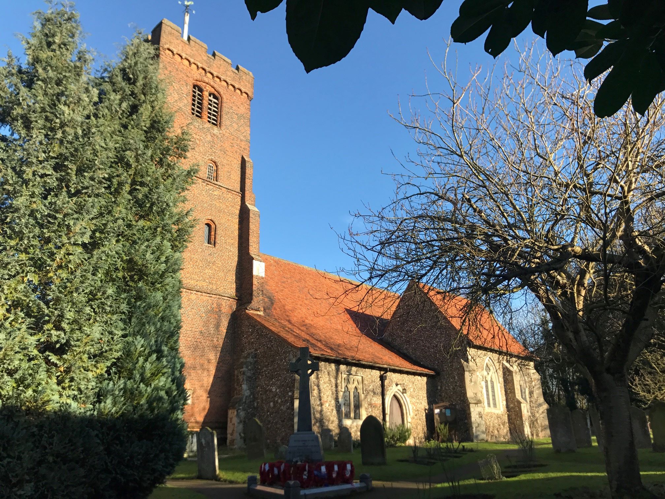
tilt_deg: +20.4
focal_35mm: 28
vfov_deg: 49.7
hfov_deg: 63.4
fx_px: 538
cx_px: 332
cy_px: 250
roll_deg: +1.2
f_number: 1.8
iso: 20
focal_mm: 3.99
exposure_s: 1/825
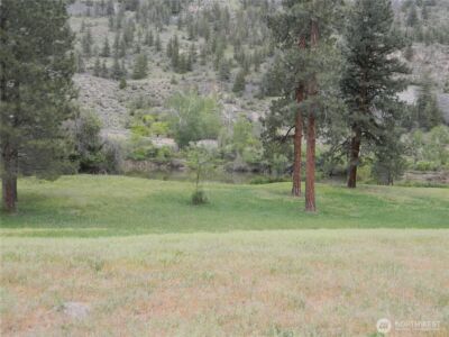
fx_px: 454
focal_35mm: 35
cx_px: 224
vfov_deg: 40.7
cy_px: 168
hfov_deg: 52.6
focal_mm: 6.2
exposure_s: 1/100
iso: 80
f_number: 3.3
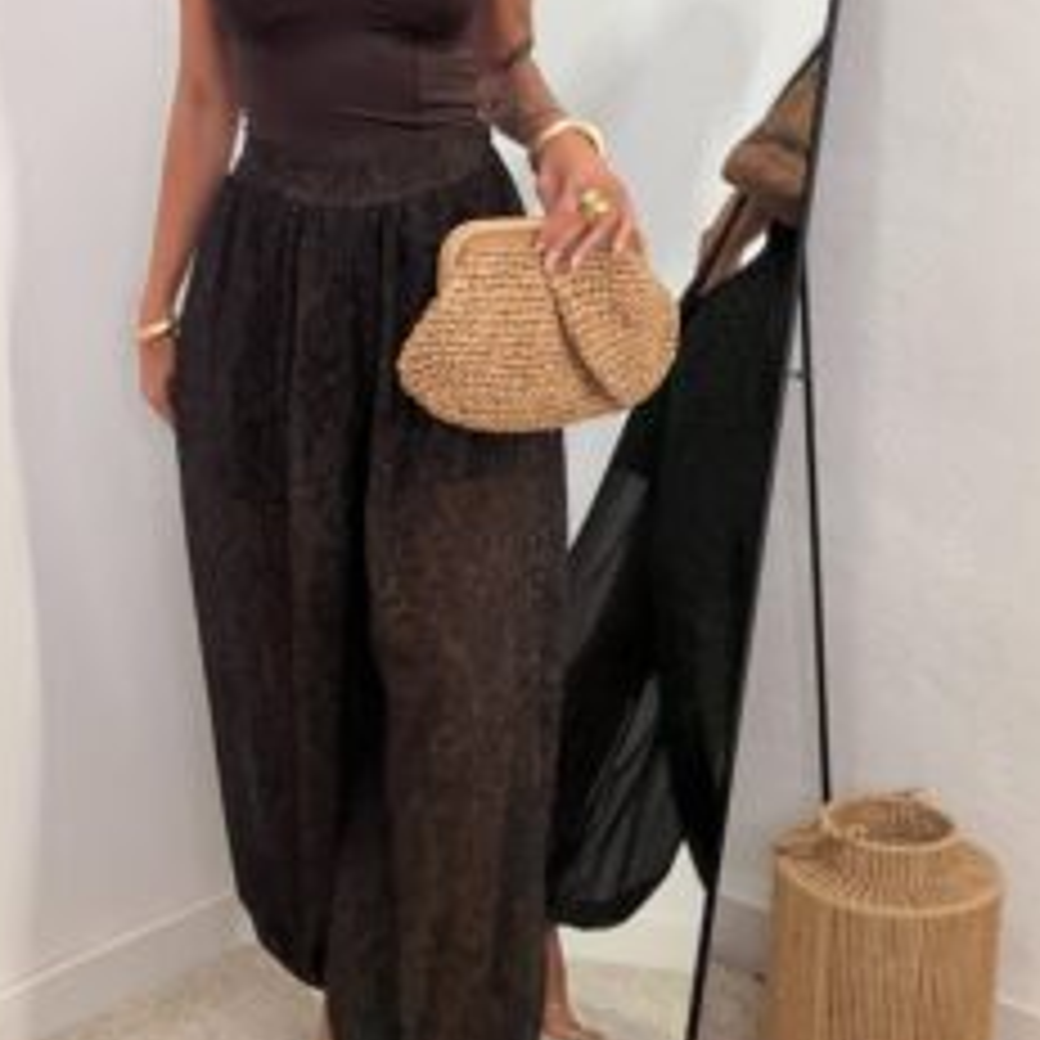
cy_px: 284
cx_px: 536
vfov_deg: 36.1
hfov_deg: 36.8
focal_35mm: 46
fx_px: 1564
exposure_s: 1/81
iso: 80
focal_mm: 2.71
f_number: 1.9
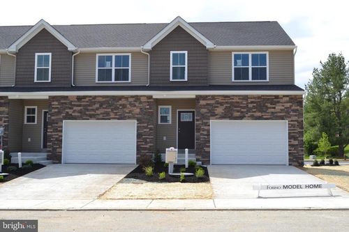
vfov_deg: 34.2
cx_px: 174
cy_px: 116
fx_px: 378
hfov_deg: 49.6
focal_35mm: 39
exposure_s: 1/320
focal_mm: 26
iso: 200
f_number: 8
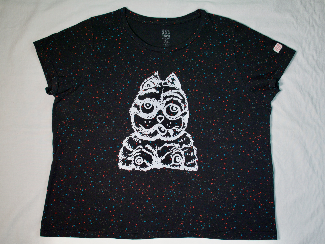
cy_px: 122
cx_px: 162
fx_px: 357
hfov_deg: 49.0
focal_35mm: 38
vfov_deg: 37.7
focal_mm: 19
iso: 640
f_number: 2.8
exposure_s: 1/200
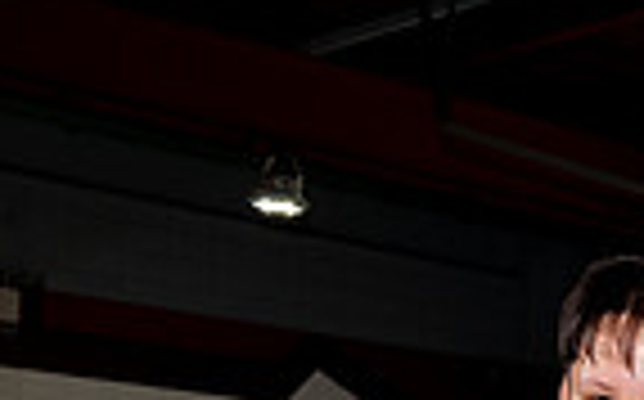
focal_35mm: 119
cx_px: 554
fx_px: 2086
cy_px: 984
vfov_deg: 9.6
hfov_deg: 17.3
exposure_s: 1/250
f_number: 8
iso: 1000
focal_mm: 37
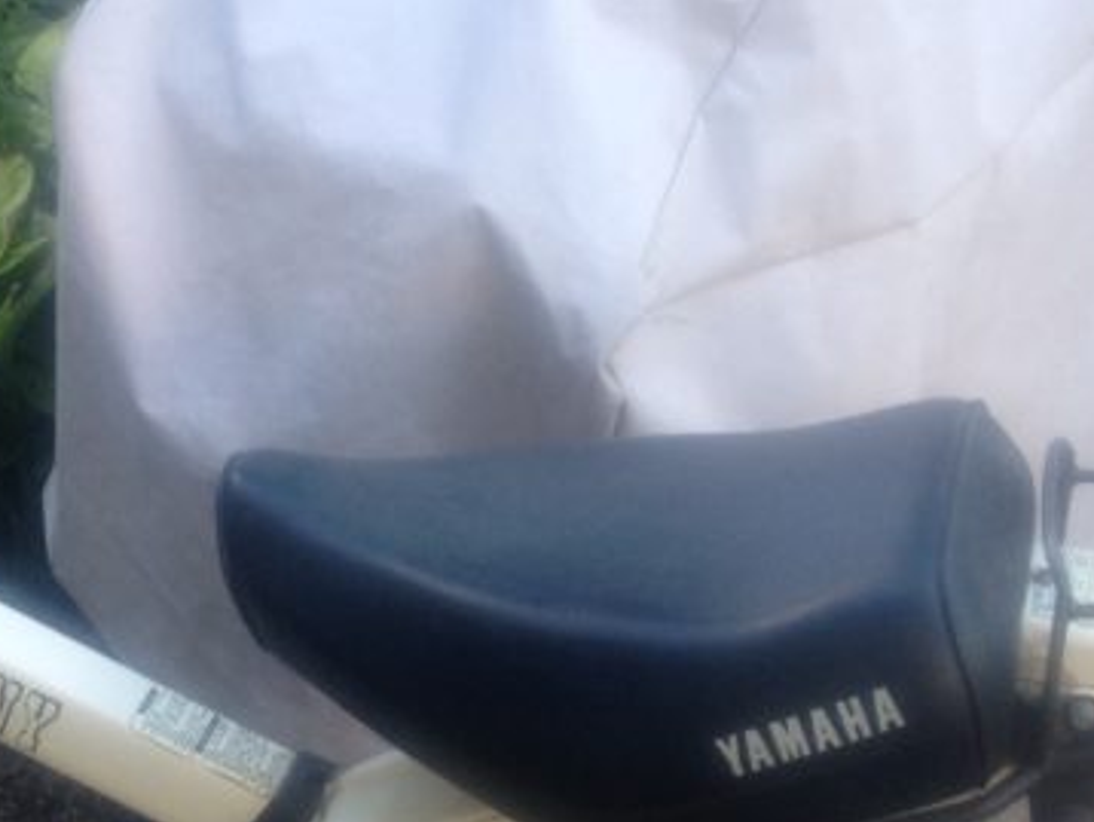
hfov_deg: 25.7
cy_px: 633
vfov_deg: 19.5
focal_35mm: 75
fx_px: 2372
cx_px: 296
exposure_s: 1/60
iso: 50
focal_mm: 4.28
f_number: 2.4
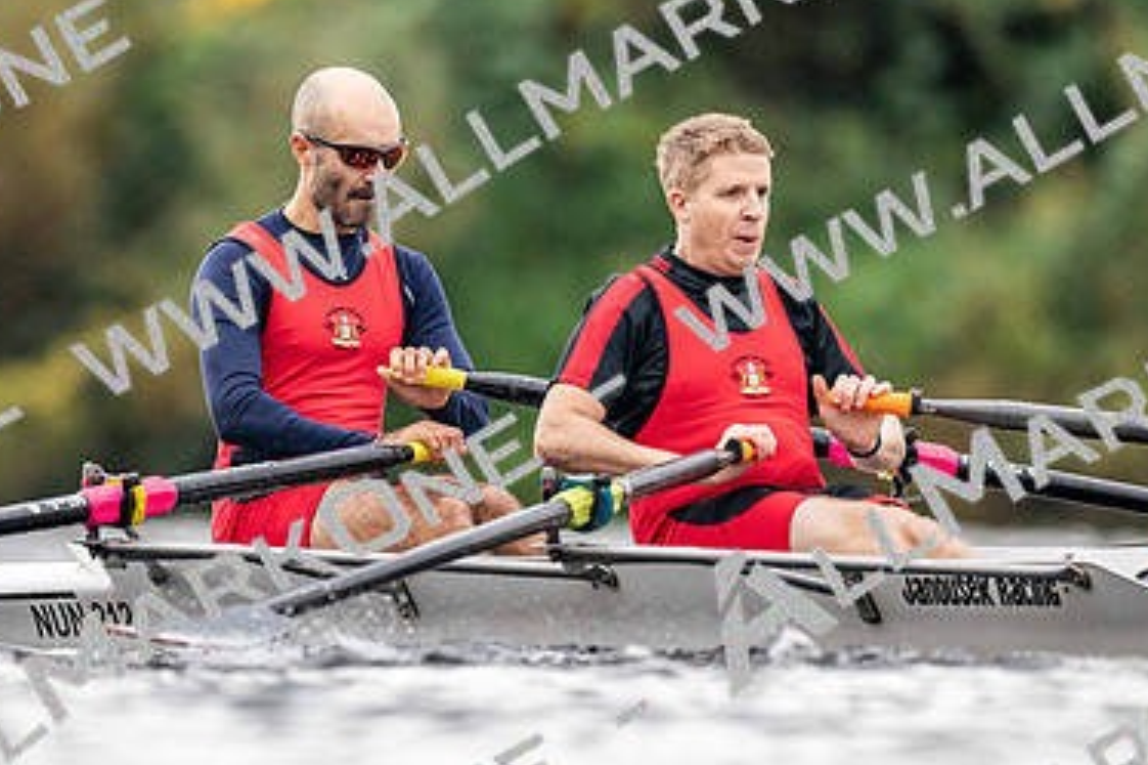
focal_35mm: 931
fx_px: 29674
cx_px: 451
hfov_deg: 2.2
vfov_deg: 1.5
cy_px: 404
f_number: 4
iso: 2800
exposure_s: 1/2500
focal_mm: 600
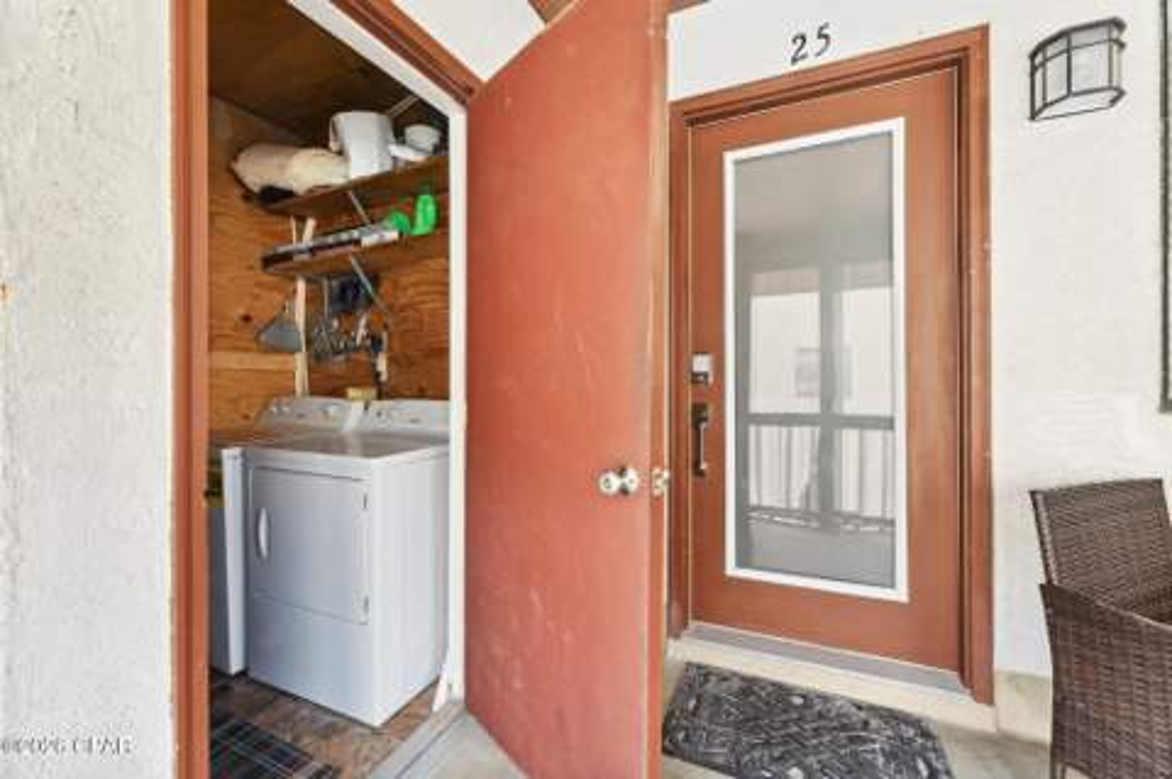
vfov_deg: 81.1
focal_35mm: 14
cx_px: 586
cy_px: 390
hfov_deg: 104.3
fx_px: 455
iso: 400
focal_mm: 14
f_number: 8
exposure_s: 1/15
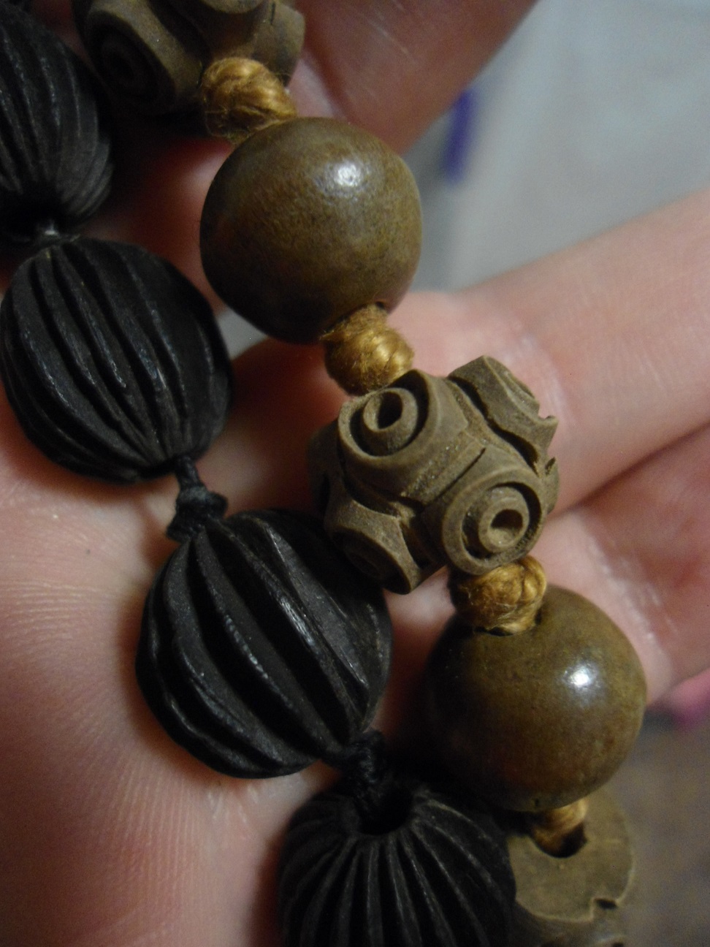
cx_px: 355
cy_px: 474
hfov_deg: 53.1
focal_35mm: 26
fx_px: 711
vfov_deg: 67.3
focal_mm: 4.7
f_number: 2.8
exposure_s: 1/8
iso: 400
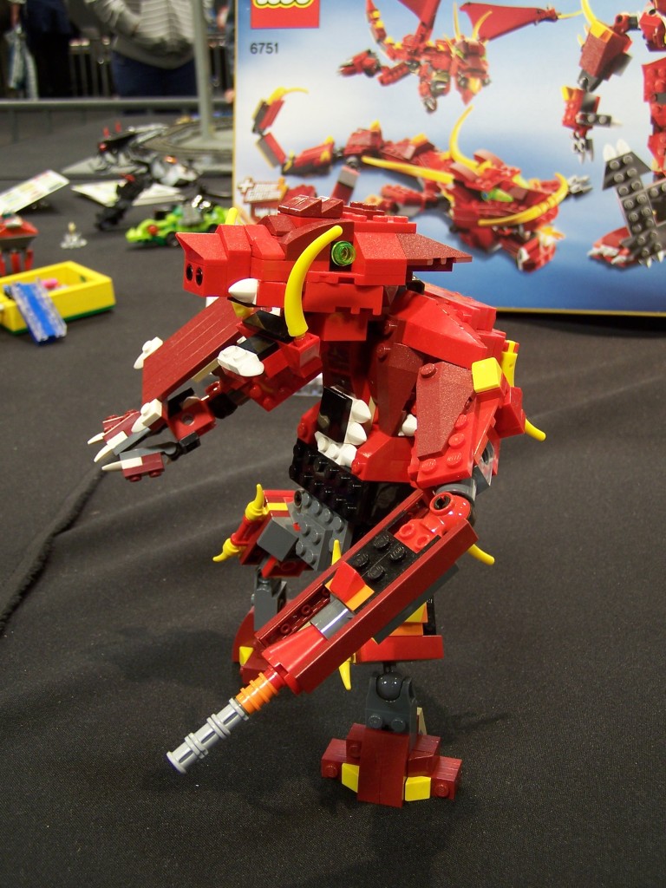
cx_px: 333
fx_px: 1231
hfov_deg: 30.3
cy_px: 444
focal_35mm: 48
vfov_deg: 39.7
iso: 80
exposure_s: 1/2
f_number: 3
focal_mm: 8
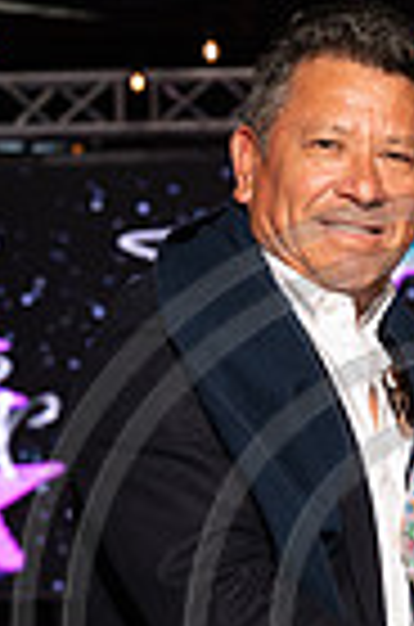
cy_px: 644
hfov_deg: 6.0
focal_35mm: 227
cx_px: 470
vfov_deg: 9.0
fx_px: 3935
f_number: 6.3
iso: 1250
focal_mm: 70
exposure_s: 1/200
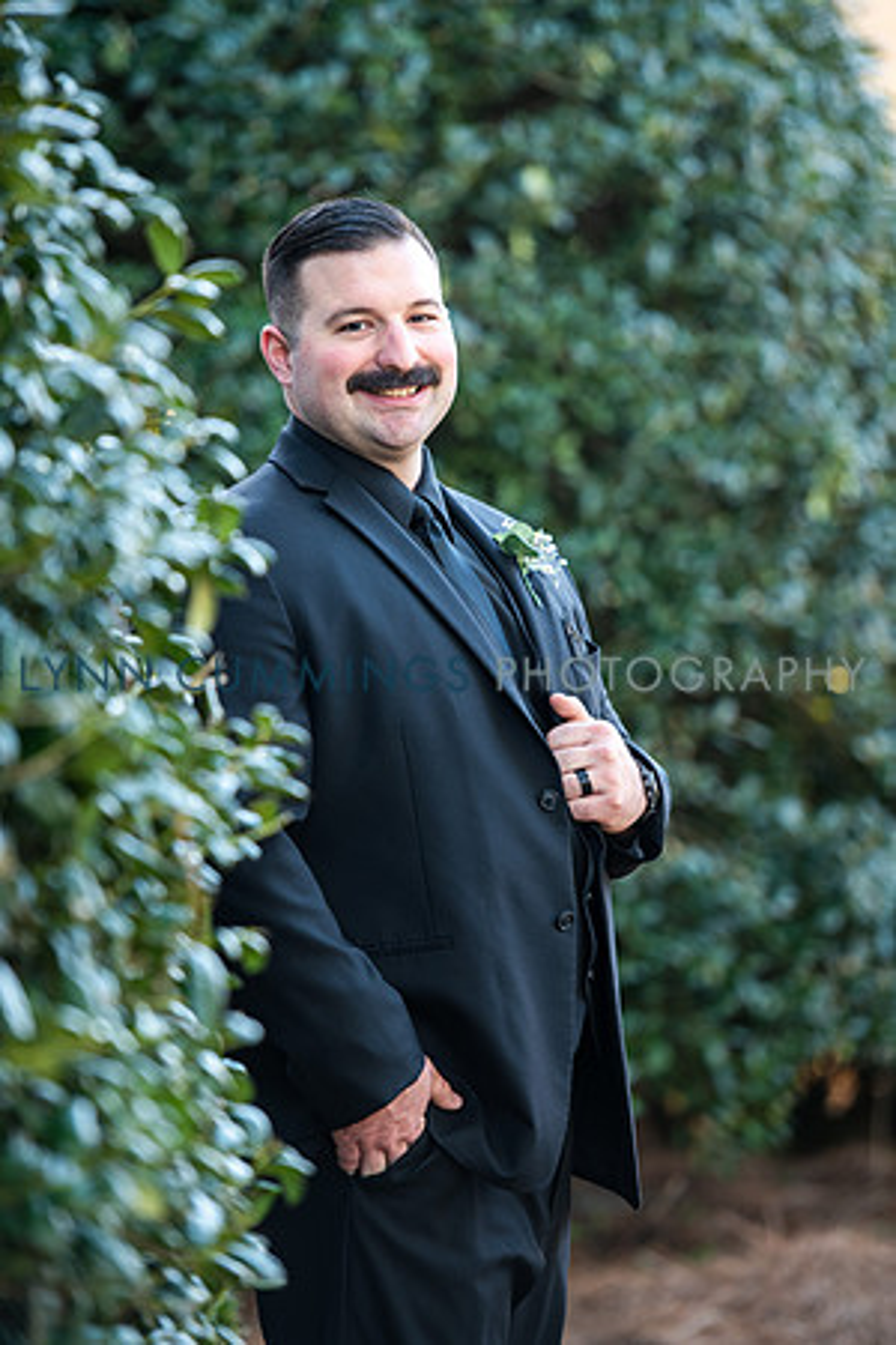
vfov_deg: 12.1
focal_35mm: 170
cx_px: 448
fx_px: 6346
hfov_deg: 8.1
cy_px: 672
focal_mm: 170
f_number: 3.2
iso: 200
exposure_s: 1/80
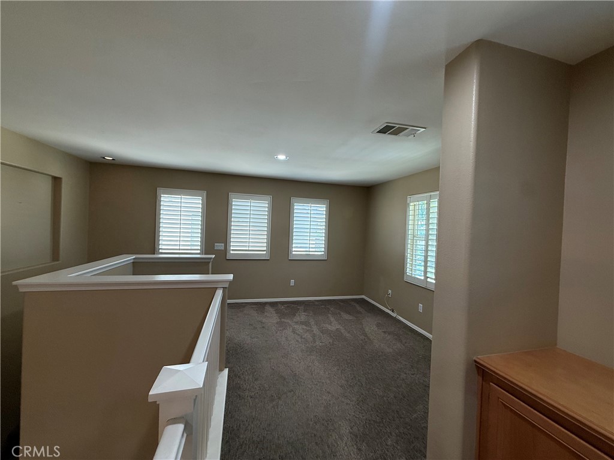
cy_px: 230
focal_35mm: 14
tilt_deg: -1.2
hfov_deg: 102.1
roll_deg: -2.4
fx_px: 248
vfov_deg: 85.7
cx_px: 307
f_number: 2.2
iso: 125
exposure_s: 1/120
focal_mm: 2.22
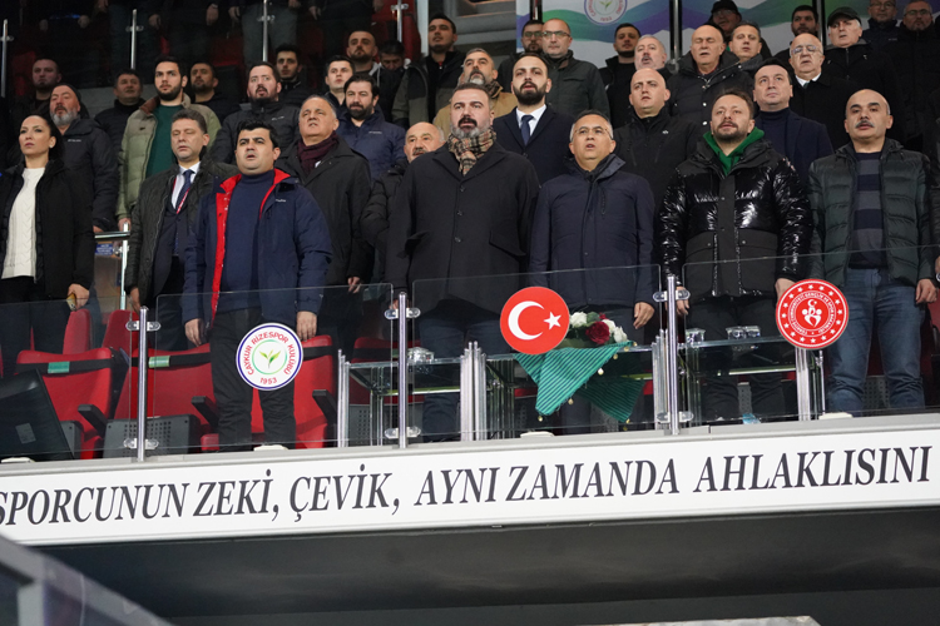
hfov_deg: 20.4
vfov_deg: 13.7
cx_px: 470
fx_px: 2611
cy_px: 313
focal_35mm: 100
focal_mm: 100
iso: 12800
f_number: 4.5
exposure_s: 1/640
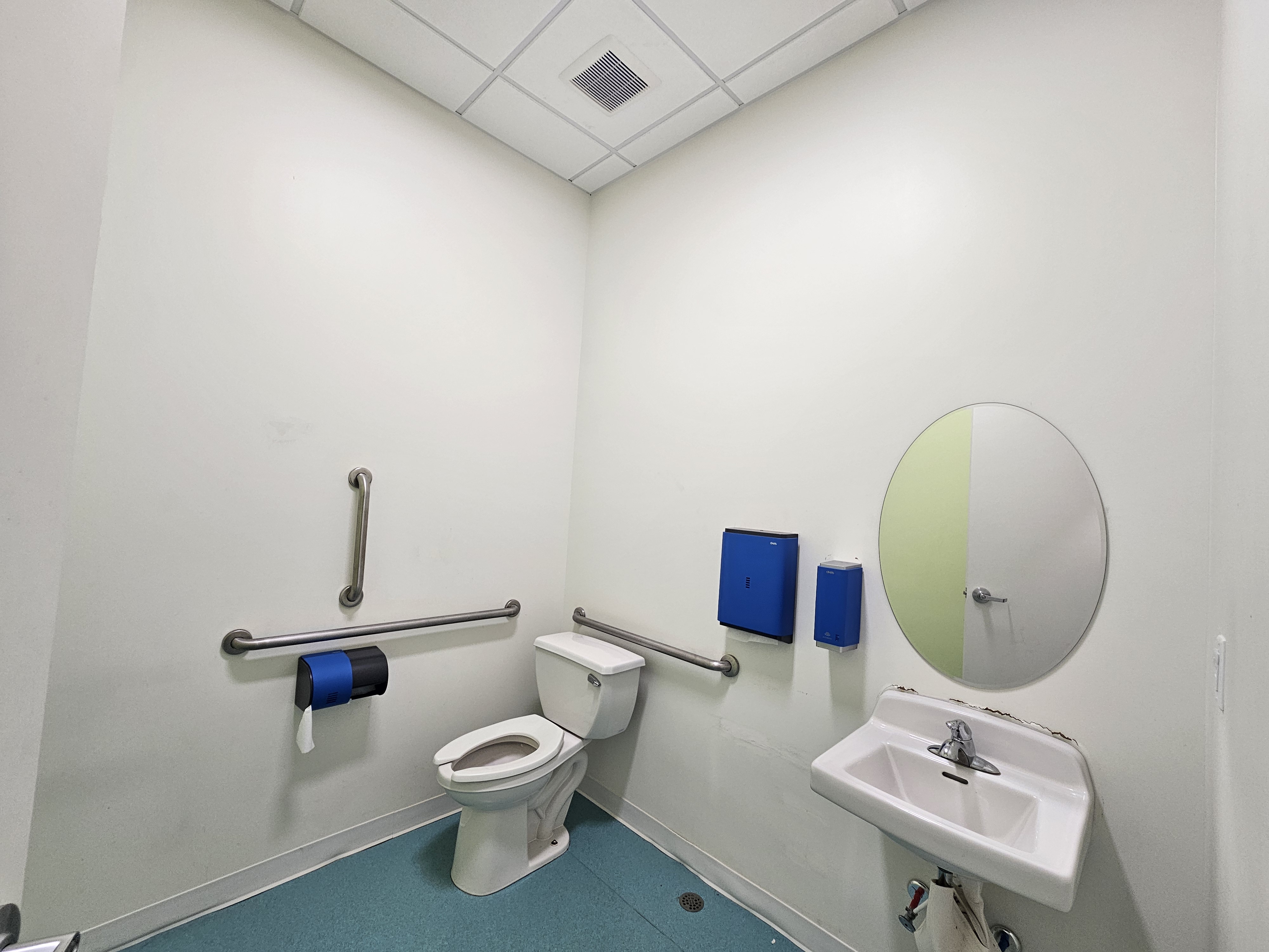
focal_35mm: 13
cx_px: 634
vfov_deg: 89.9
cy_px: 476
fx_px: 477
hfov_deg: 106.2
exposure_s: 1/60
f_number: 2.2
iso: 64
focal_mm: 2.2
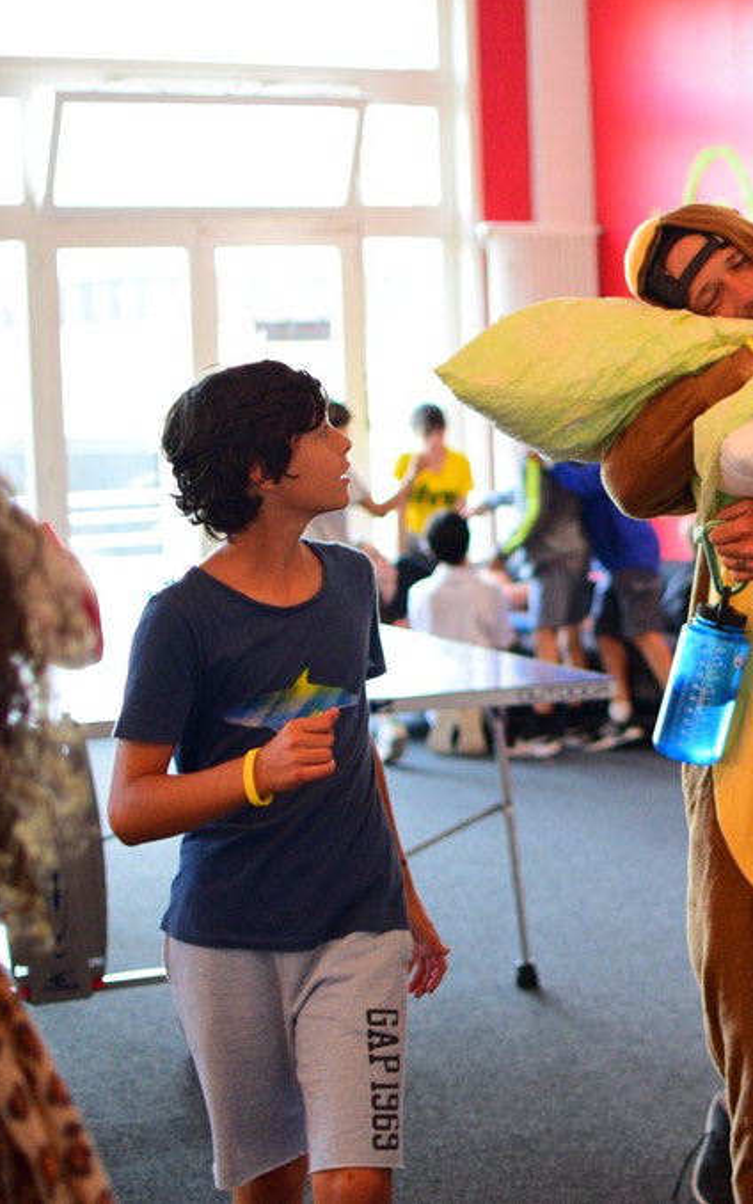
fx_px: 2651
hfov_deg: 15.8
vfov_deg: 25.6
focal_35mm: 81
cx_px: 810
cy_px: 599
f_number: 1.8
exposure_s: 1/250
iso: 1800
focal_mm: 35
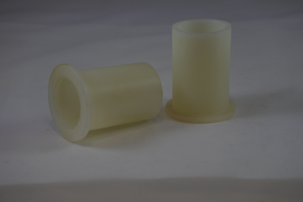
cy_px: 101
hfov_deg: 25.1
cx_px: 152
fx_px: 682
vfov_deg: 16.9
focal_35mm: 81
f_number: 5.6
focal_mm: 30
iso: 220
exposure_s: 1/250
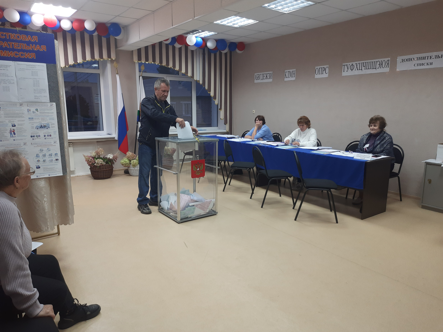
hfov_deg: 71.6
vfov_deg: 56.8
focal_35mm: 24
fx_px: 307
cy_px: 166
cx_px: 222
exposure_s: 1/50
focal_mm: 5.23
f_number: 1.8
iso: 125
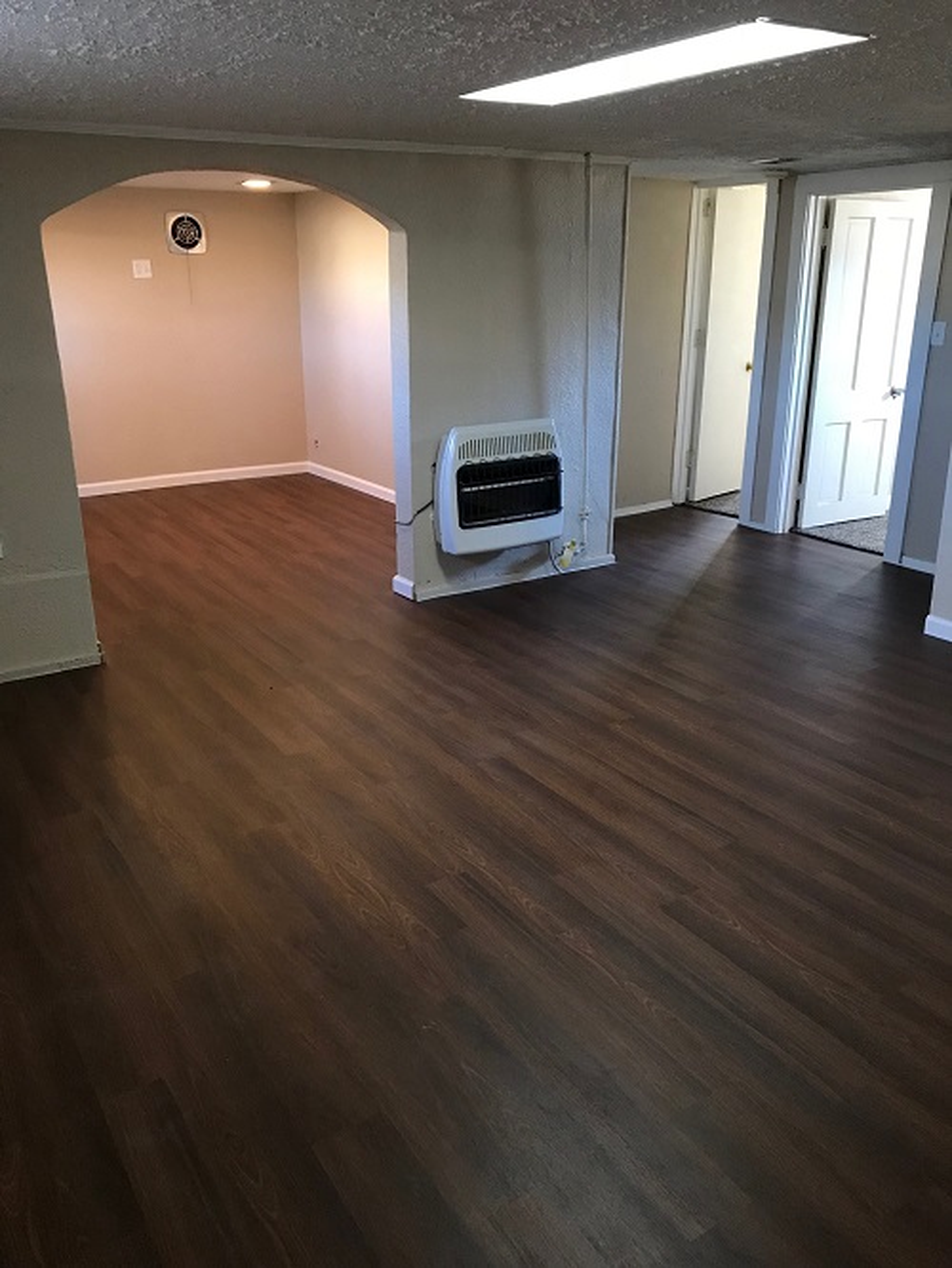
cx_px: 476
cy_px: 634
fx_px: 1026
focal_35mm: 28
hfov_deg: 49.8
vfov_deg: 63.4
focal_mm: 3.99
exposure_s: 1/15
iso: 100
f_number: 1.8
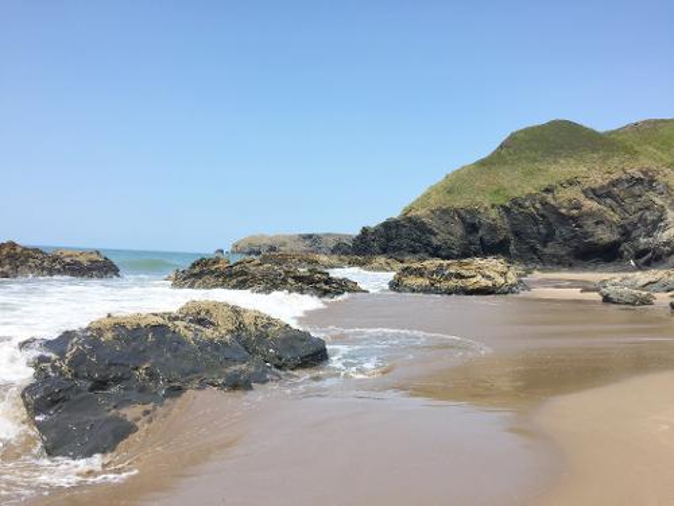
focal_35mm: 29
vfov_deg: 48.2
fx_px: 565
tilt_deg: +1.1
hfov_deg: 61.7
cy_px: 253
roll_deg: -4.7
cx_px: 337
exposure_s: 1/2083
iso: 32
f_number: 2.2
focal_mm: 4.15
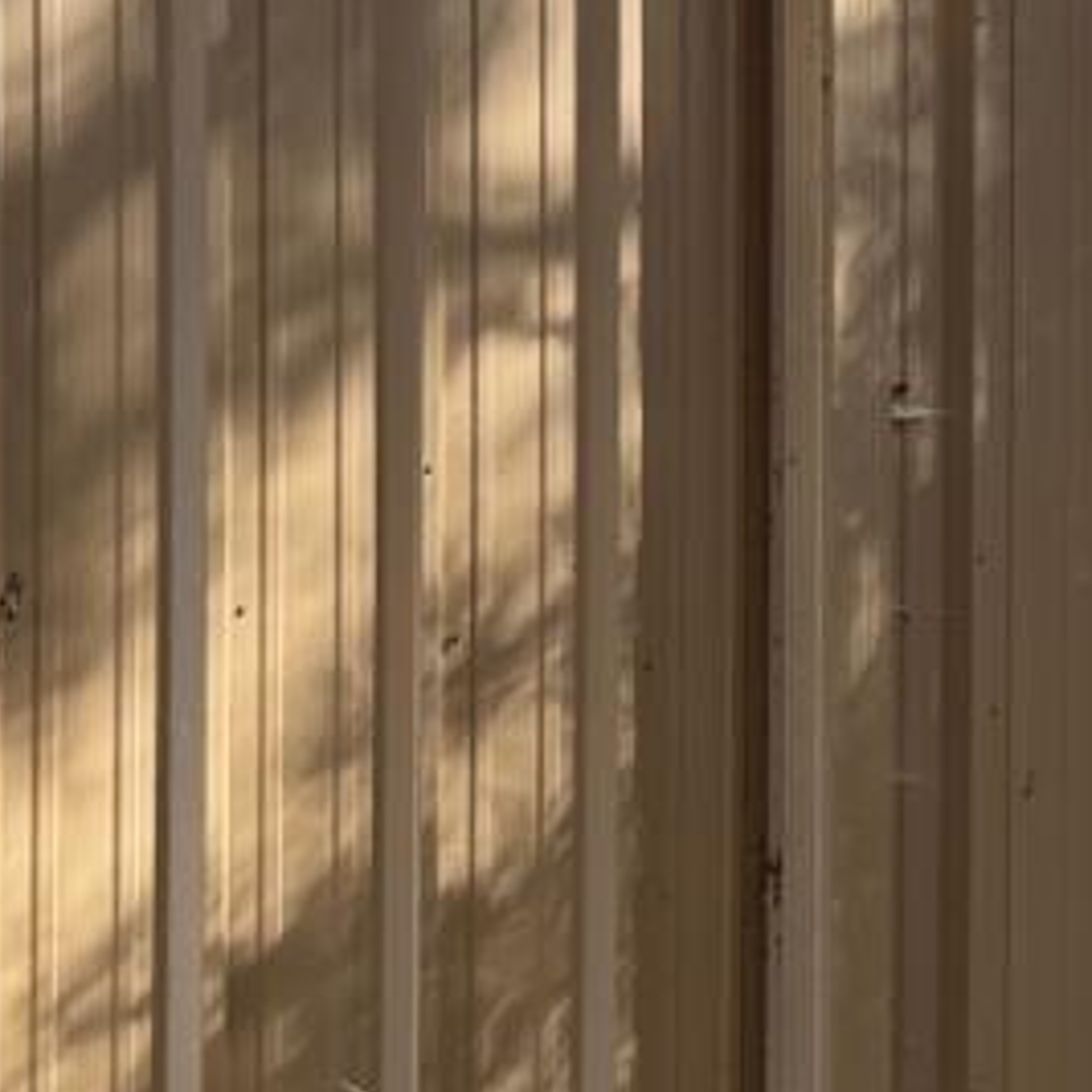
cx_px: 1256
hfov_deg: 14.3
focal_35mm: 119
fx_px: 4247
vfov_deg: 14.7
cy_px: 515
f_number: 1.78
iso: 100
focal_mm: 6.76
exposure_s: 1/1075
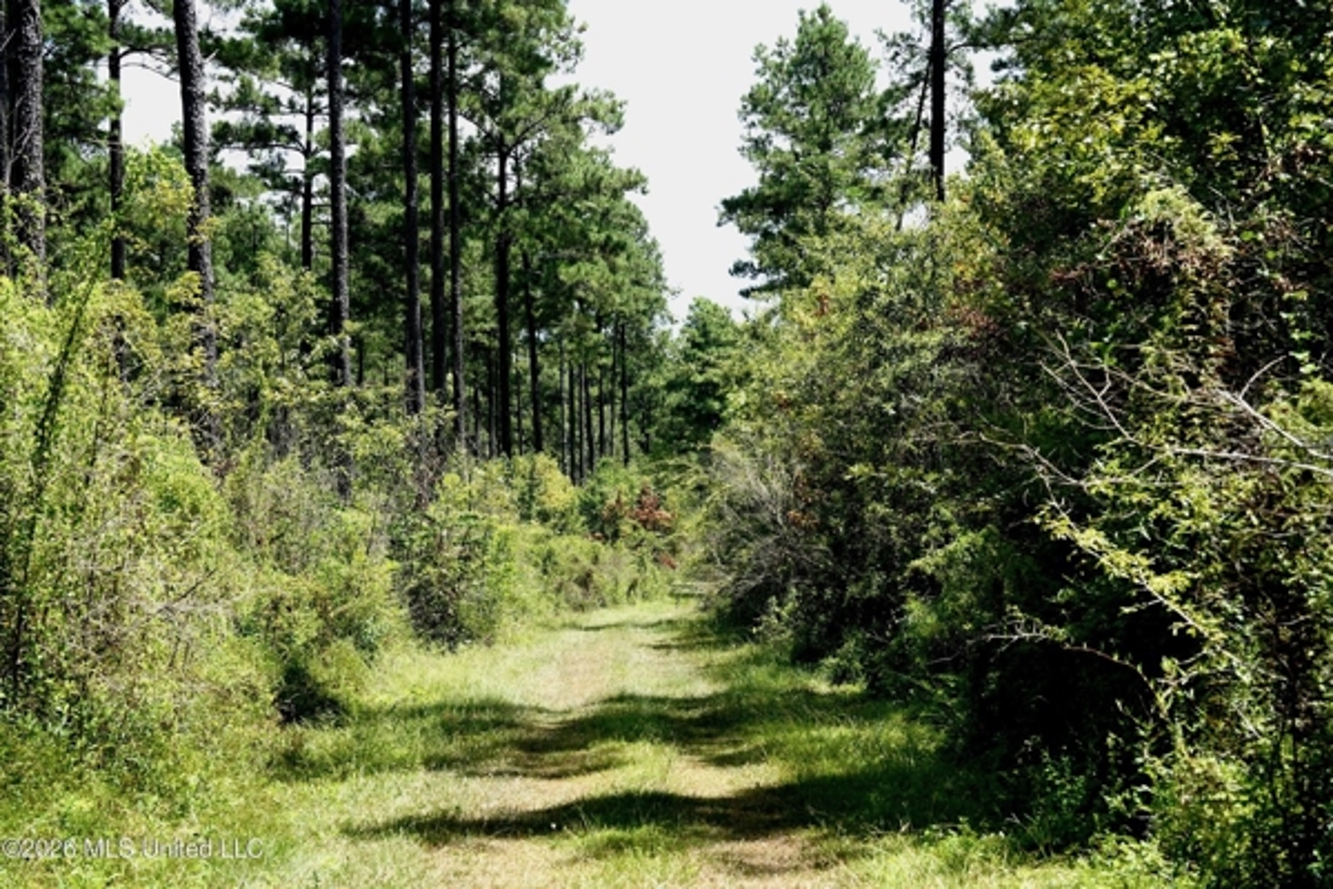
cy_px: 444
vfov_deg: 21.2
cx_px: 666
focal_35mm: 64
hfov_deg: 31.4
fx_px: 2370
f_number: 8
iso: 160
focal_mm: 64
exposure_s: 1/160
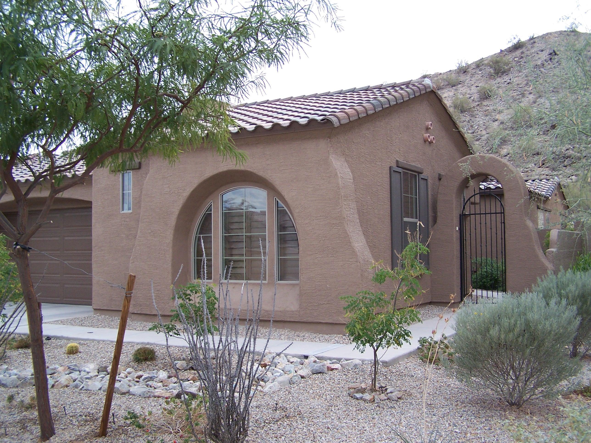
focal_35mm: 38
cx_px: 296
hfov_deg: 49.0
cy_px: 222
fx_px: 649
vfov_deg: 37.7
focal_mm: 6.3
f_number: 2.8
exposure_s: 1/180
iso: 80
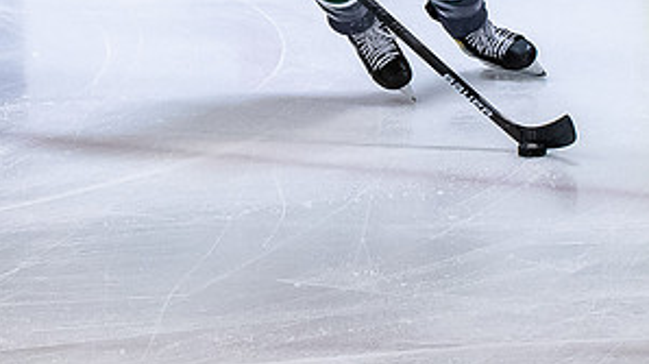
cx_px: 249
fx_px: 6121
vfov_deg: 3.4
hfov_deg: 6.1
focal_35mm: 356
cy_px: -182
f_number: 3.5
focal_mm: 70
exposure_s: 1/800
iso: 2000
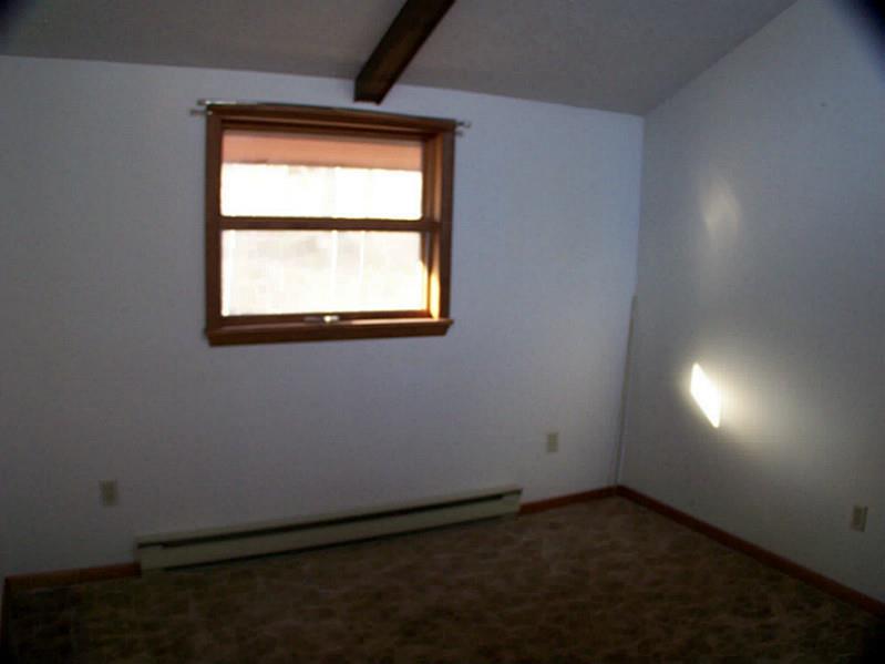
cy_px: 332
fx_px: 971
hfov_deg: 49.0
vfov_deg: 37.7
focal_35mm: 38
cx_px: 442
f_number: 2.8
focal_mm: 6.3
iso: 140
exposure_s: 1/15
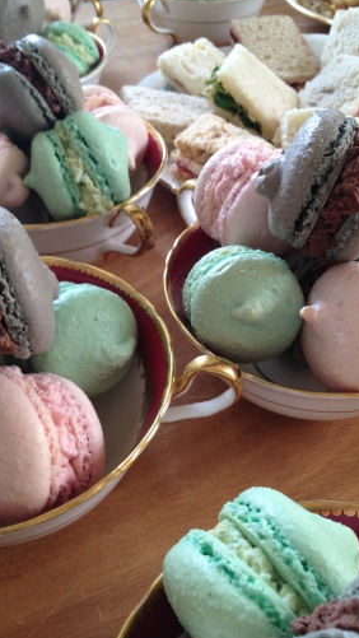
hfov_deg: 30.4
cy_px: 321
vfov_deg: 51.6
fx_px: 660
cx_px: 201
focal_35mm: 39
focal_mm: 4.28
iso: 80
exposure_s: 1/60
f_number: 2.4
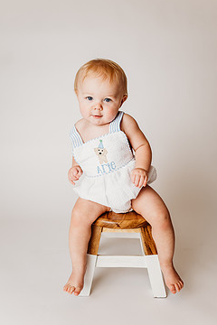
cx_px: 108
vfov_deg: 61.9
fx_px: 271
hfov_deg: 43.6
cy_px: 154
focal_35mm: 30
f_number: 2.2
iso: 100
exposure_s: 1/200
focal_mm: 24
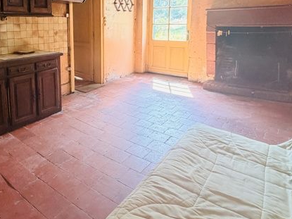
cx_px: 86
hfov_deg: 62.8
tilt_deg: -8.1
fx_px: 228
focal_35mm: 27
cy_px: 58
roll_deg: +1.8
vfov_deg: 49.5
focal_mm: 2.22
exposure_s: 1/88
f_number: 2.2
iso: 320
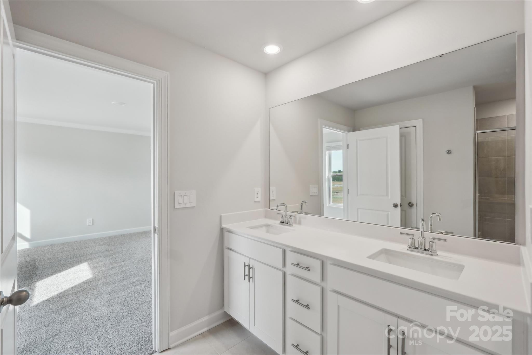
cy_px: 178
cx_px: 266
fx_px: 222
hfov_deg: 100.4
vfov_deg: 77.3
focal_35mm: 15
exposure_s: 1/30
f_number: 8
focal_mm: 10
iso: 400
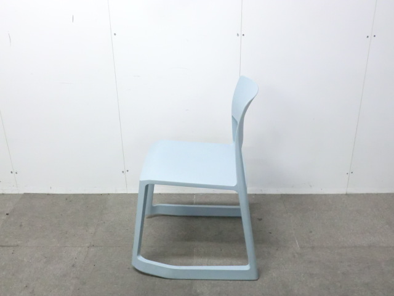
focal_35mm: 38
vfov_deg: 37.7
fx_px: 433
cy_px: 148
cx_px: 197
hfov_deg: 49.0
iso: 800
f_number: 3.9
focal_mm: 6.9
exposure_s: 1/40
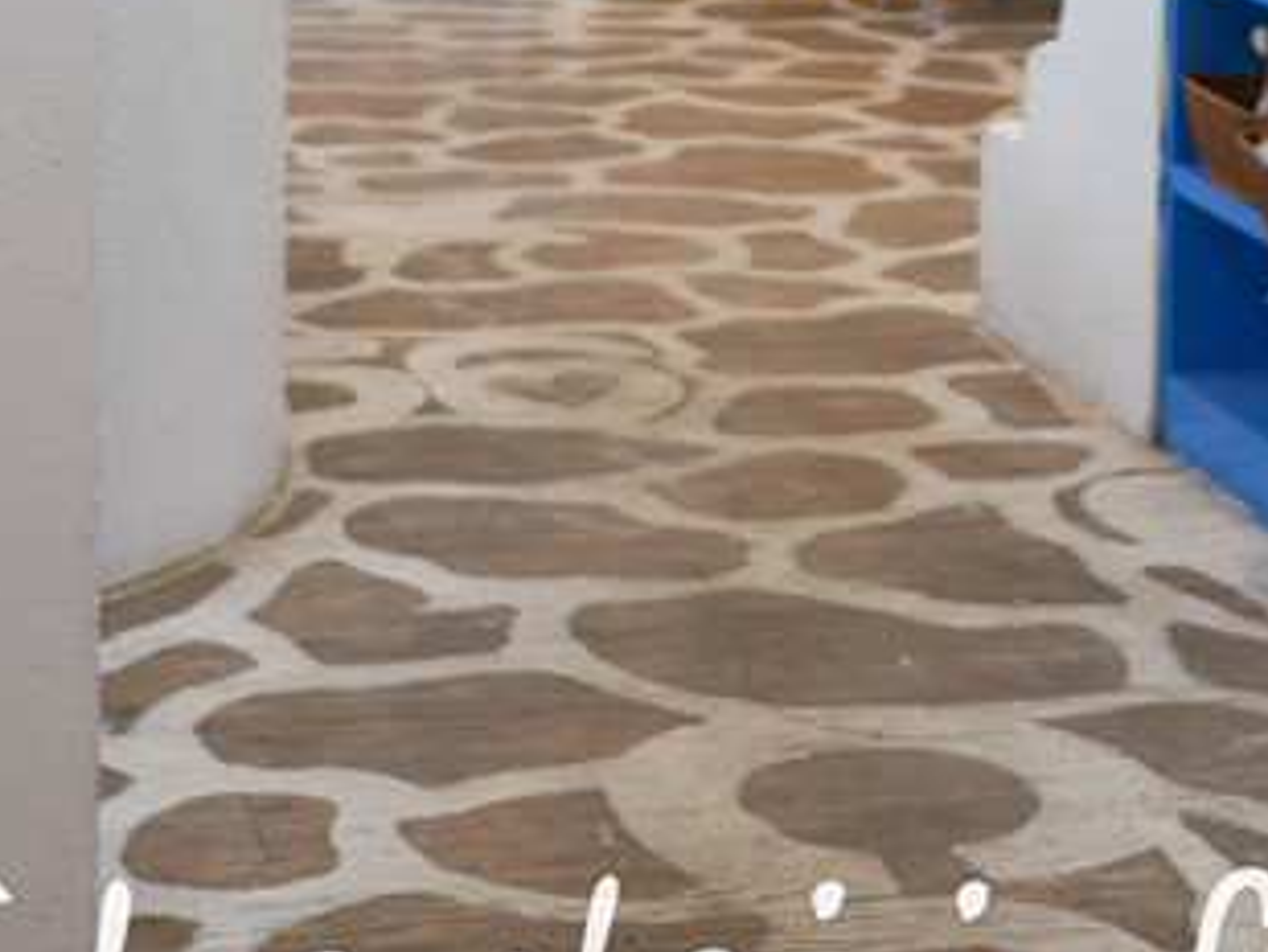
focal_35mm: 97
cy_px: -357
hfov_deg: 20.2
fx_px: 3555
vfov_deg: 14.5
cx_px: 505
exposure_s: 1/80
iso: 200
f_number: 1.7
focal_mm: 15
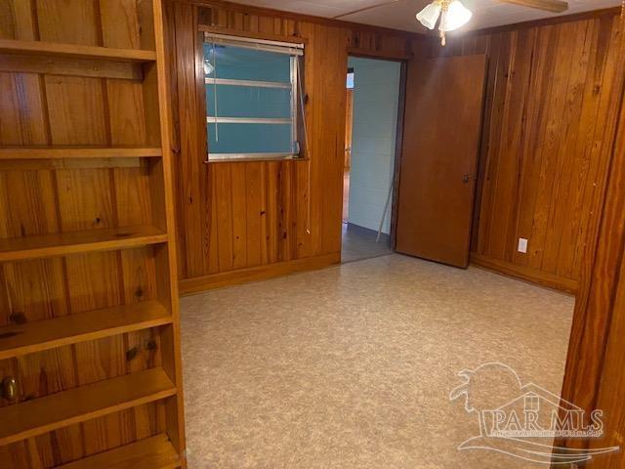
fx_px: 469
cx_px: 312
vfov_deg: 53.1
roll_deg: -0.9
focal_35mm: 26
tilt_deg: -13.8
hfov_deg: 67.3
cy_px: 234
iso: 800
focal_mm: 4.25
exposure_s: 1/30
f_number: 1.8
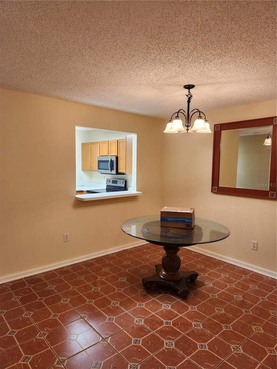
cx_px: 138
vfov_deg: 73.9
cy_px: 184
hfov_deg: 58.9
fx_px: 245
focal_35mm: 23
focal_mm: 5.4
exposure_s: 1/120
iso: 400
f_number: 1.8
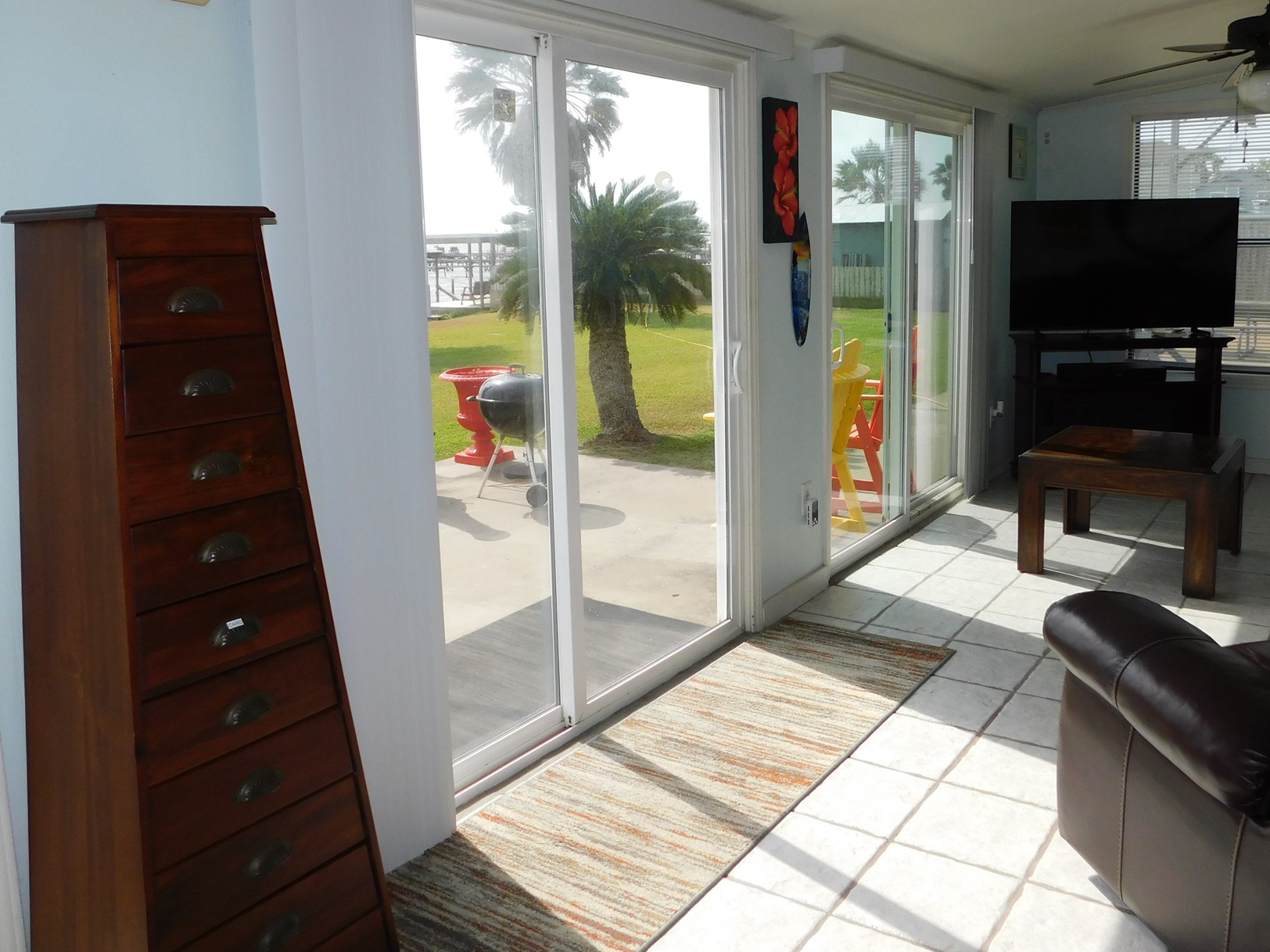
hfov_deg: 61.6
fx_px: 1064
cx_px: 691
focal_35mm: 29
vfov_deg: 48.0
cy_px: 386
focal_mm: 4
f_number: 3
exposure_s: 1/1000
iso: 125
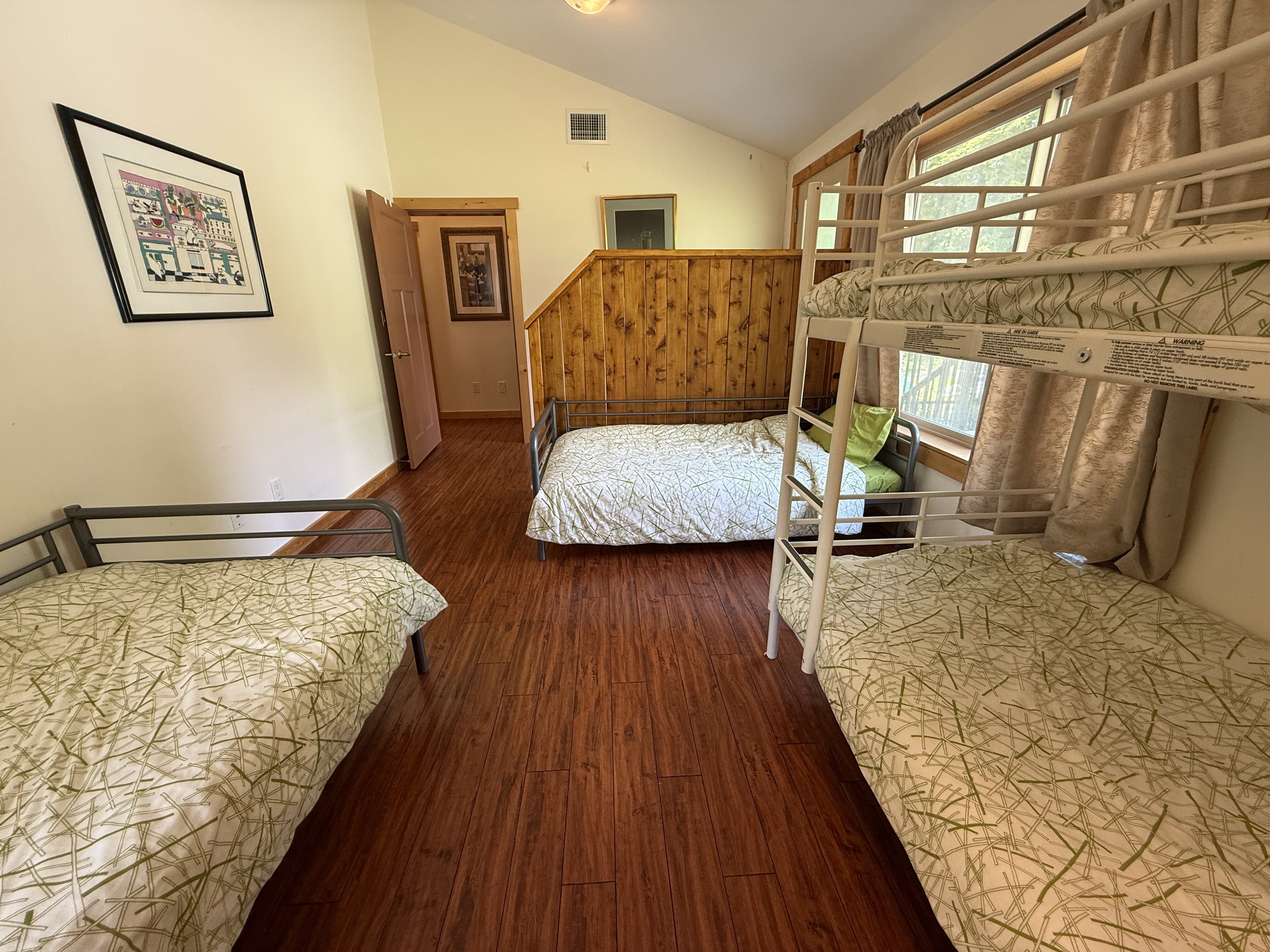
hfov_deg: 102.1
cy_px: 476
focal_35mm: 14
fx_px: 514
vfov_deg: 85.7
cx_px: 635
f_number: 2.2
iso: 200
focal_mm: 2.22
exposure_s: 1/60
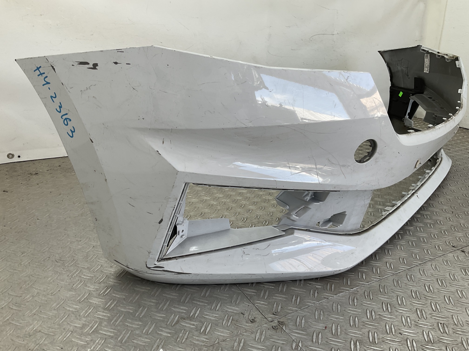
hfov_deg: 61.7
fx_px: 393
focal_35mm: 29
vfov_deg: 48.2
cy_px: 176
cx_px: 234
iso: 16
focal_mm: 3
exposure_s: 1/138
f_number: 1.8
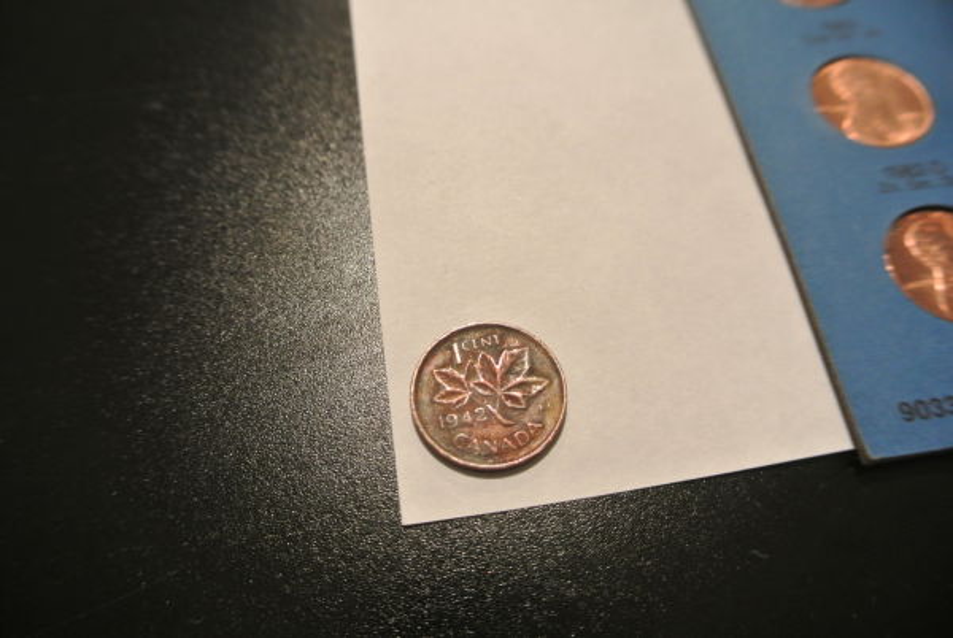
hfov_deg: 67.3
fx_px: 716
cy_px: 319
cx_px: 476
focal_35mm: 27
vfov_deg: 48.1
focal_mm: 10
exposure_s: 1/10
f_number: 3.5
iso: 800
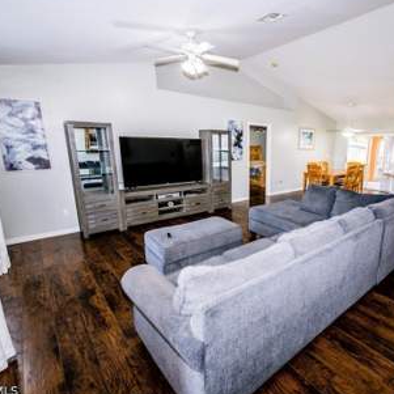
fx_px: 245
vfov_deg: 77.7
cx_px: 263
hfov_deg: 75.2
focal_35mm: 19
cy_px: 191
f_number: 2.8
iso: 400
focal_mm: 14
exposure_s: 1/125
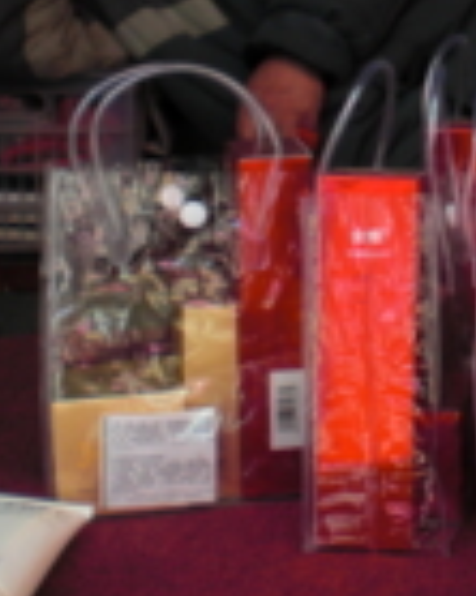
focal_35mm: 107
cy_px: 73
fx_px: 1886
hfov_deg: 13.9
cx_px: 583
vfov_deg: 17.7
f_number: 3.1
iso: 64
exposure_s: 1/200
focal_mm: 6.3
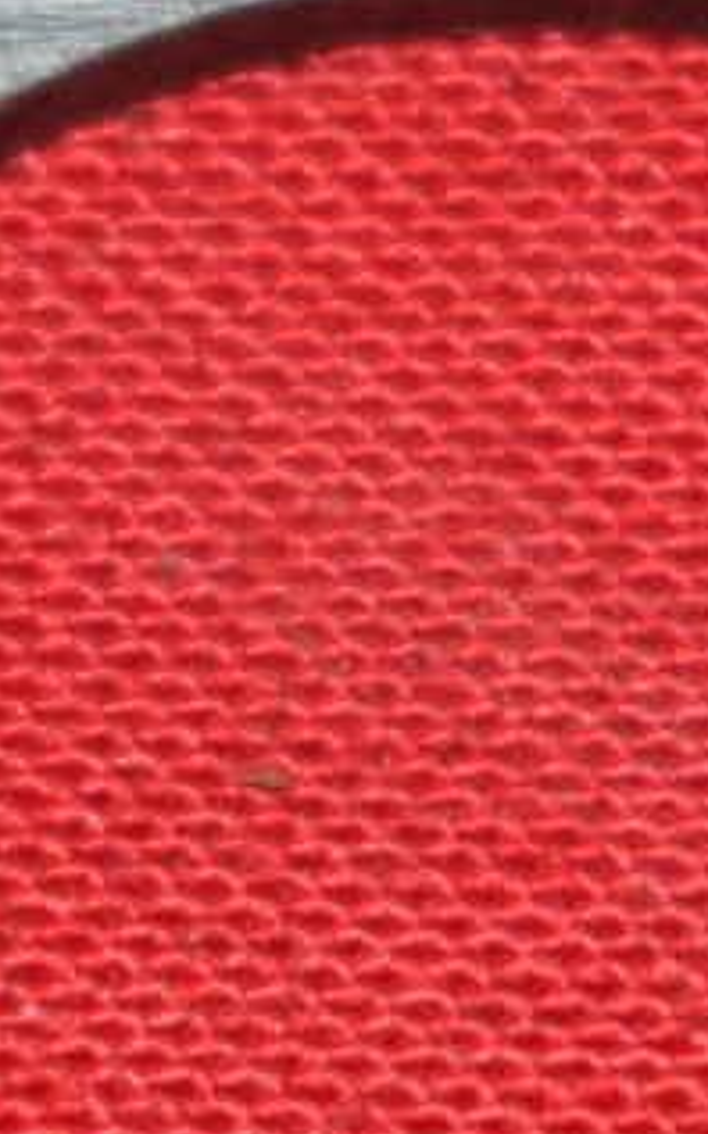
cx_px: 418
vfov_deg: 2.8
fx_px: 23196
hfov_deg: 1.7
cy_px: 1102
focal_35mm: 751
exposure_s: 1/200
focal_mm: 52
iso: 400
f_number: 5.6
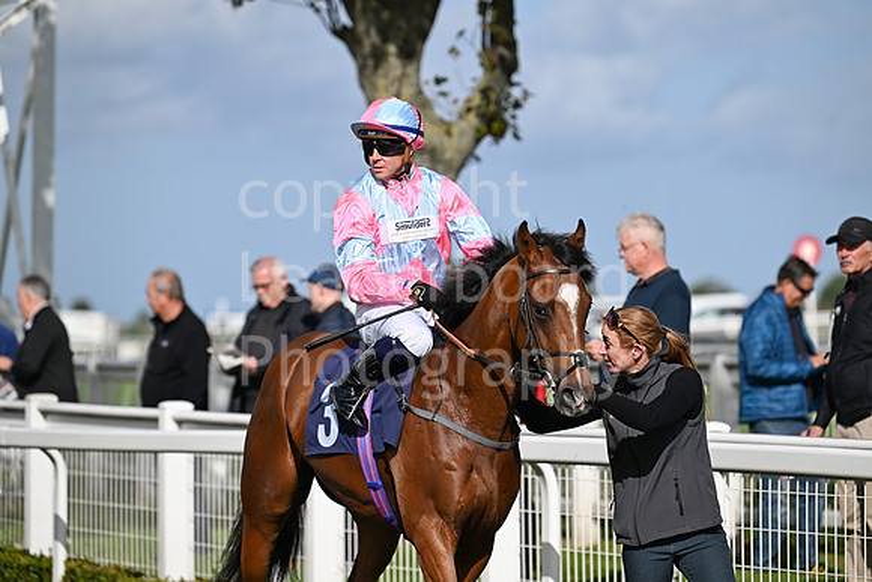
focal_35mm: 200
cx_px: 436
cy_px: 291
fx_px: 4845
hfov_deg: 10.3
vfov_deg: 6.9
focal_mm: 200
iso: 500
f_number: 4
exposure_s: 1/10000
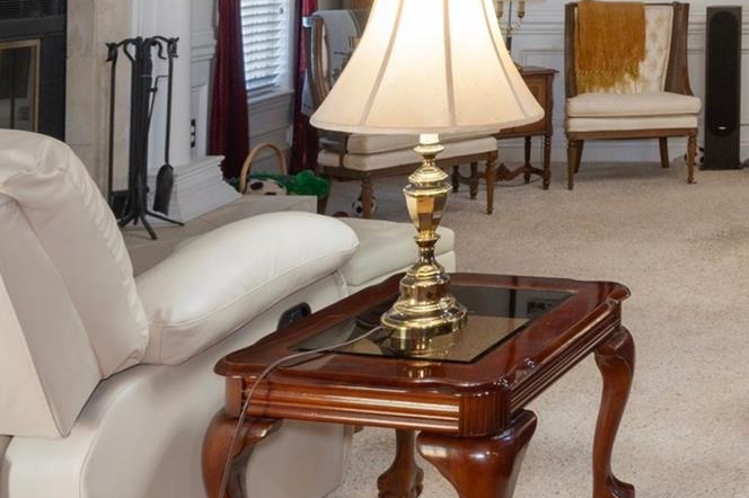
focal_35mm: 54
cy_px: -80
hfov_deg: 32.4
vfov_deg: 23.1
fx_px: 1127
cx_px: 821
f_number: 8
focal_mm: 15
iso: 250
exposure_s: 1/1.43
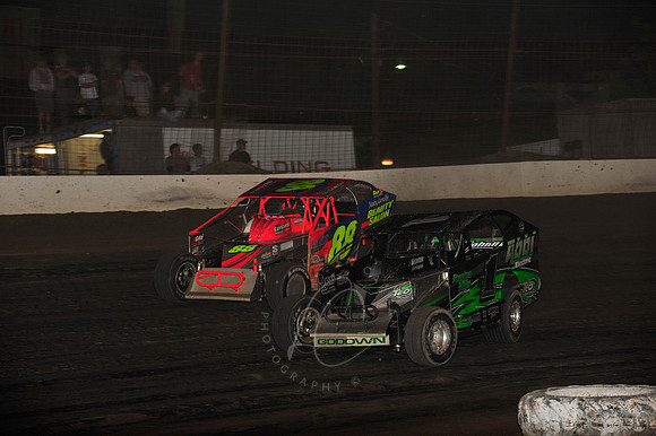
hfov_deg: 15.2
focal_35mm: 135
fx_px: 2459
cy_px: 218
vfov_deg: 10.1
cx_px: 328
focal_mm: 135
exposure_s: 1/320
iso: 800
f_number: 6.3
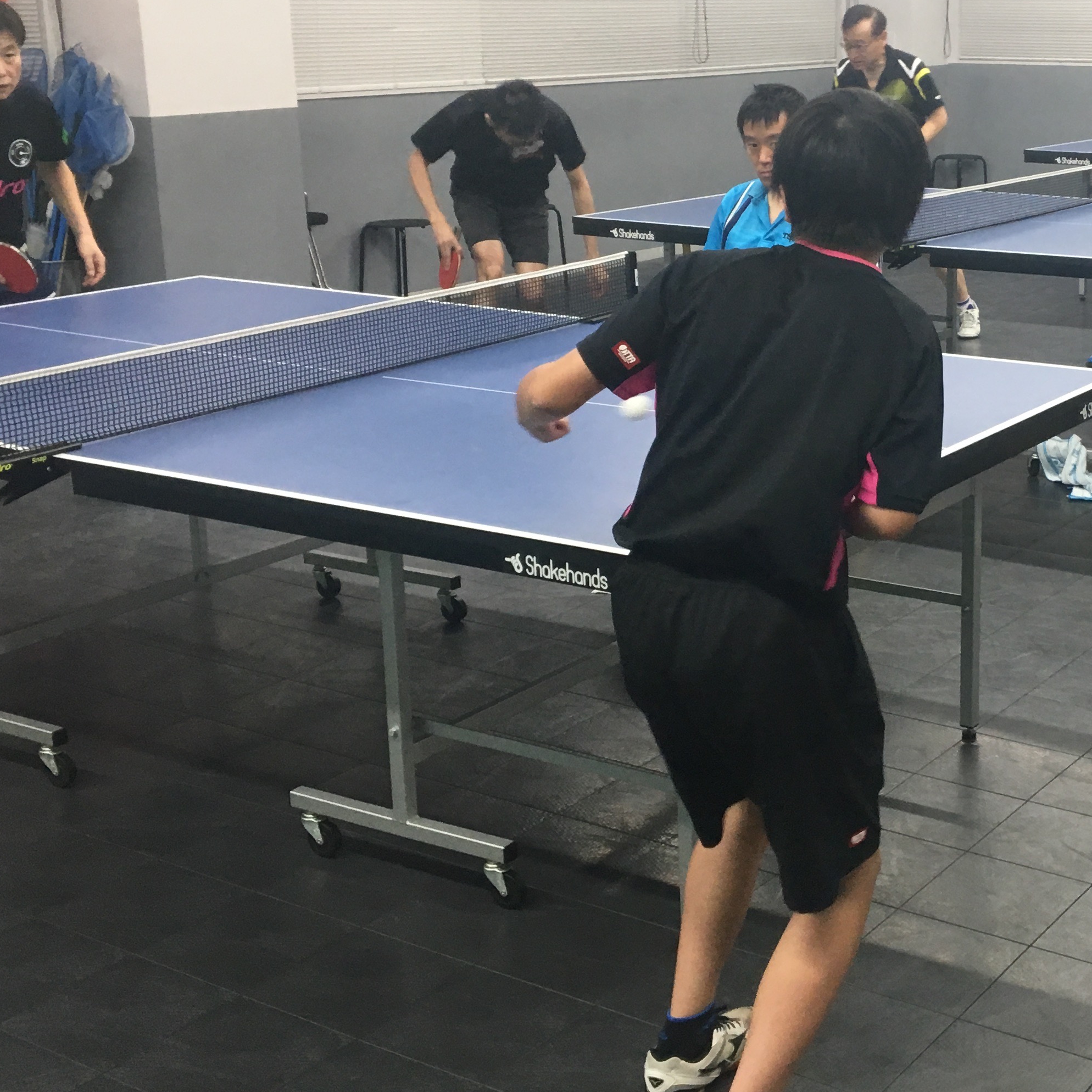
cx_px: 883
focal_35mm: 52
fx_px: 1856
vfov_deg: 32.7
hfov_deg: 31.9
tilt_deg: -14.7
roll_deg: +0.2
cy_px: 456
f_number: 2.2
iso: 40
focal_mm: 4.15
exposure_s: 1/30
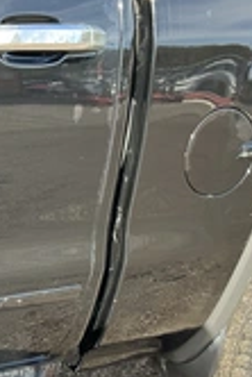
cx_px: -114
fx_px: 733
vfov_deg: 28.8
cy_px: 220
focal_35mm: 70
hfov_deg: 17.7
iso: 25
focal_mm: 3
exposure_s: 1/125
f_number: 1.8
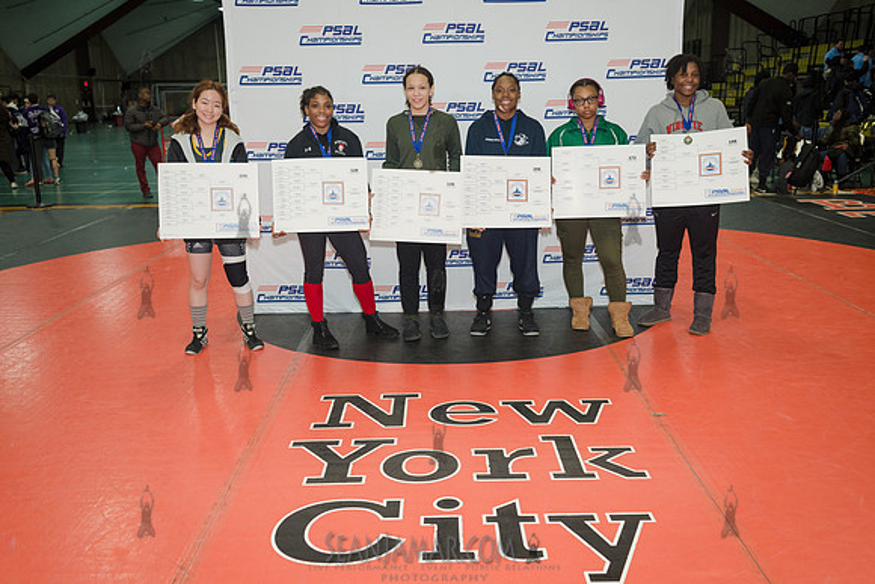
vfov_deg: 37.9
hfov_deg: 54.4
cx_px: 438
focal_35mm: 35
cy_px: 292
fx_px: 851
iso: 1600
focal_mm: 35
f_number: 5
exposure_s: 1/250
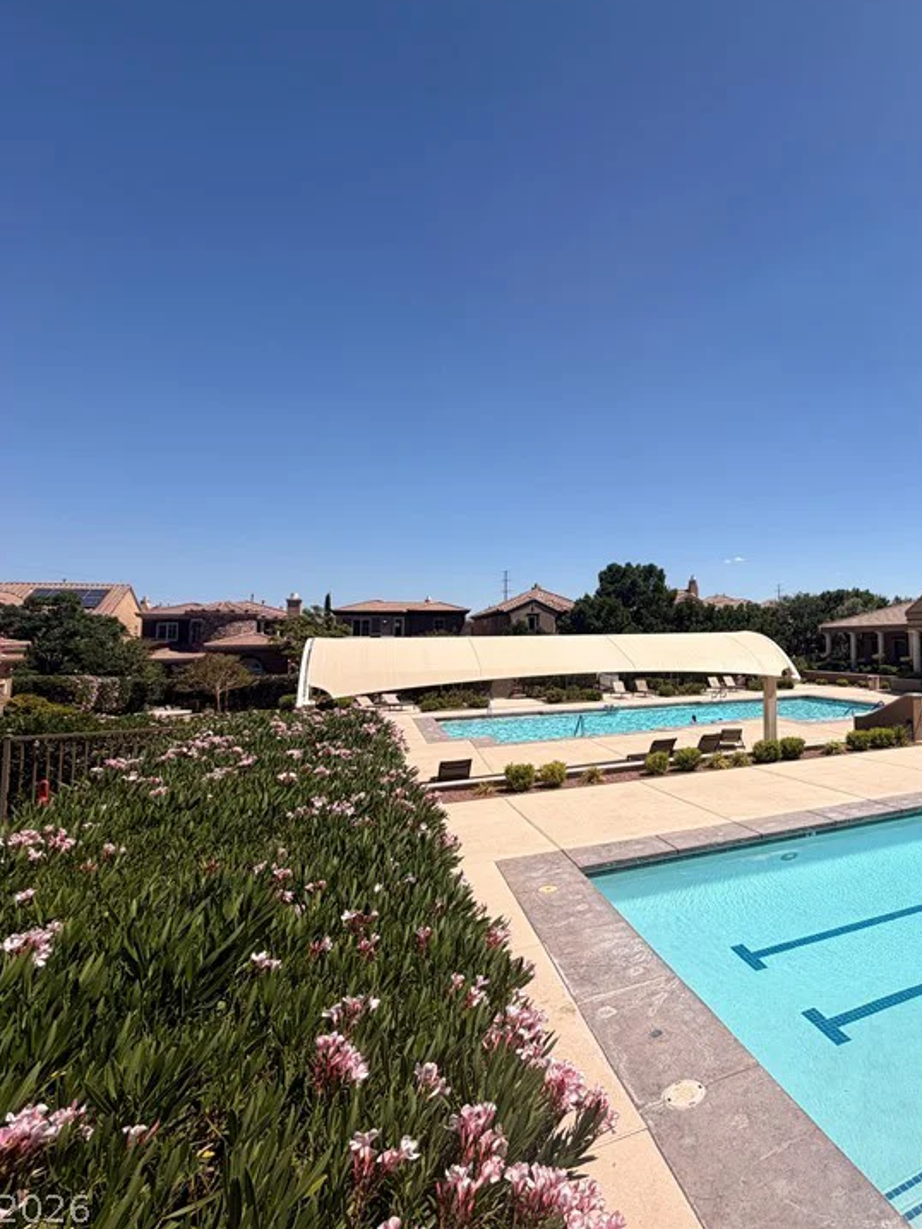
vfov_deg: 81.7
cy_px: 579
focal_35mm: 20
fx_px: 710
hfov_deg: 58.9
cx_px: 781
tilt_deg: +6.4
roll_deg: +1.2
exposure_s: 1/1399
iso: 20
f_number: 2.2
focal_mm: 2.22
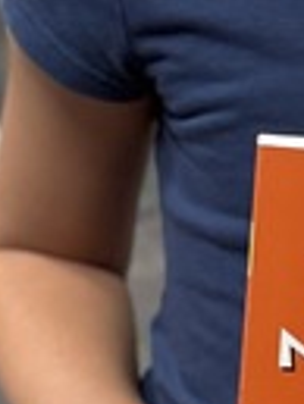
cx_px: 379
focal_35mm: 191
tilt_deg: -19.1
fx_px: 2233
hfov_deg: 7.7
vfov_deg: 10.3
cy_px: 97
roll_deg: -0.3
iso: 200
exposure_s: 1/60
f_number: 1.78
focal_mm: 6.76
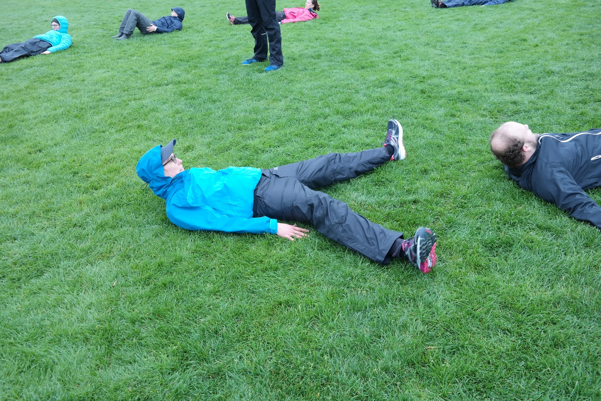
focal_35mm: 30
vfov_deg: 43.6
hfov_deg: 61.9
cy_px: 200
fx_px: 501
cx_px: 300
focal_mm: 20
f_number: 6.3
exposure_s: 1/50
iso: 200
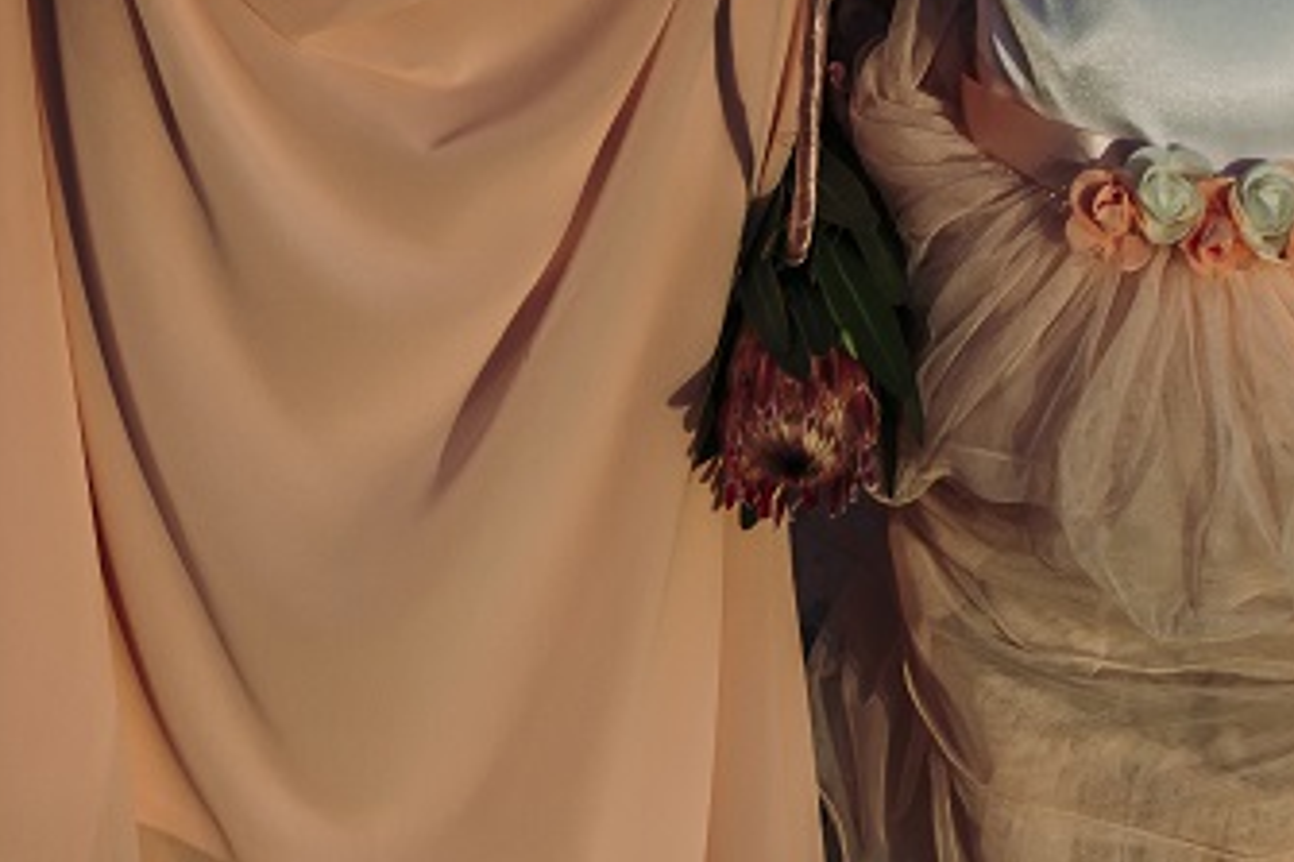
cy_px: 912
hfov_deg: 19.5
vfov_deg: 12.8
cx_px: 653
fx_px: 3772
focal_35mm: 105
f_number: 6.3
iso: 400
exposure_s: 1/1600
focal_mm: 26
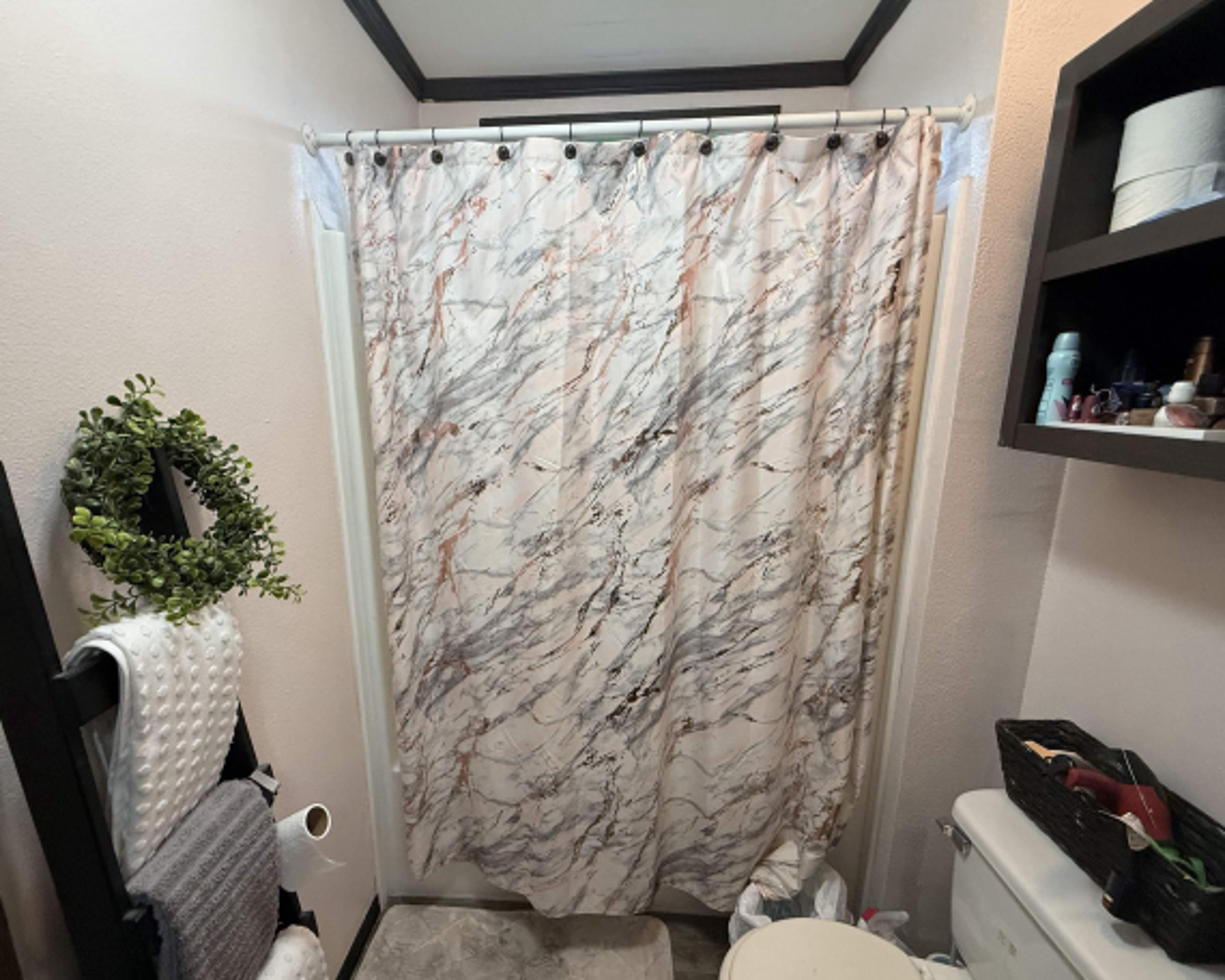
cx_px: 575
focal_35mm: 16
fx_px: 580
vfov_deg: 80.3
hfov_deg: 93.0
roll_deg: -0.4
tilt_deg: -12.4
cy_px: 524
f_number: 2.2
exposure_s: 1/120
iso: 320
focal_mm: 2.22
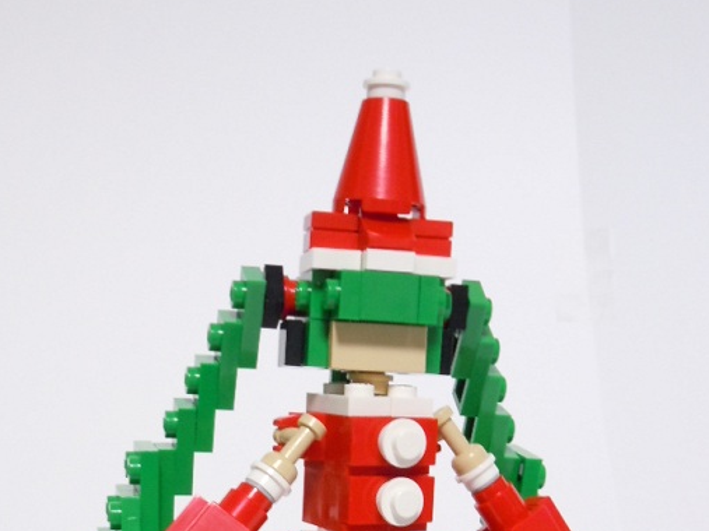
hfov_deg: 27.8
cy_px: 541
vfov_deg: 20.3
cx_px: 334
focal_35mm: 70
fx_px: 1433
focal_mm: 8.1
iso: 400
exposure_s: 1/6
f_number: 4.6
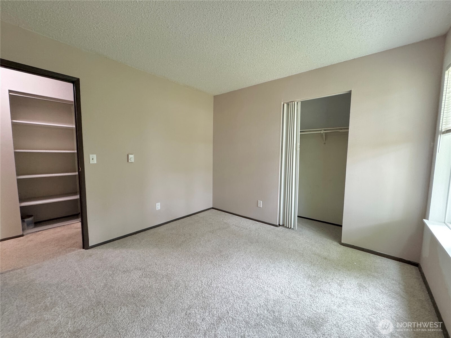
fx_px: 182
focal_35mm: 14
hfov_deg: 102.1
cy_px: 169
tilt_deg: -5.3
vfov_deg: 85.7
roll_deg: +0.0
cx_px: 226
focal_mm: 2.22
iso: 500
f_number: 2.2
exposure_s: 1/60
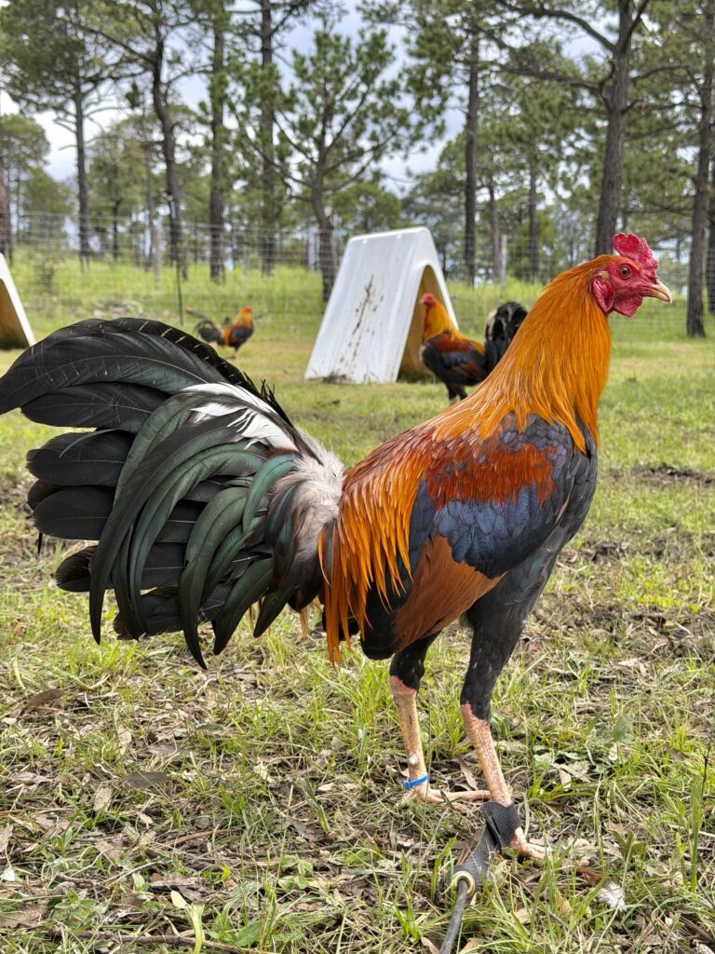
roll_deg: -1.4
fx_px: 1322
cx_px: 358
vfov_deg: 39.7
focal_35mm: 48
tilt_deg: -4.5
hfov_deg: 30.3
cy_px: 477
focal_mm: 6.76
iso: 80
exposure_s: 1/885
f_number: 1.78
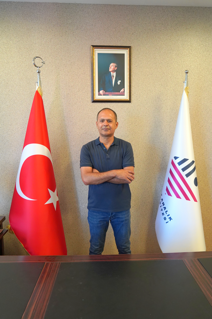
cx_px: 106
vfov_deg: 65.5
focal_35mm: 28
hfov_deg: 46.4
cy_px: 160
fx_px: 247
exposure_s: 1/160
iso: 3200
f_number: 4
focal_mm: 28
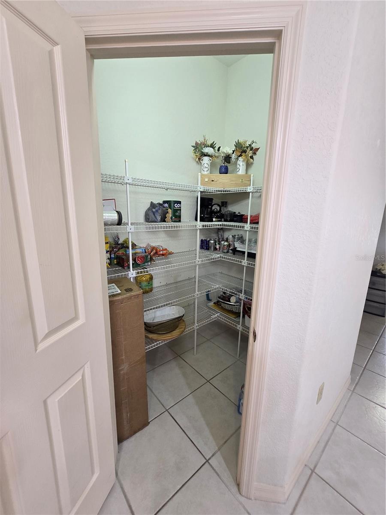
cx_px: 193
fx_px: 193
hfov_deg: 89.9
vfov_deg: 106.2
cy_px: 258
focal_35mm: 13
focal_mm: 2.2
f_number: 2.2
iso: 160
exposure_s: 1/60
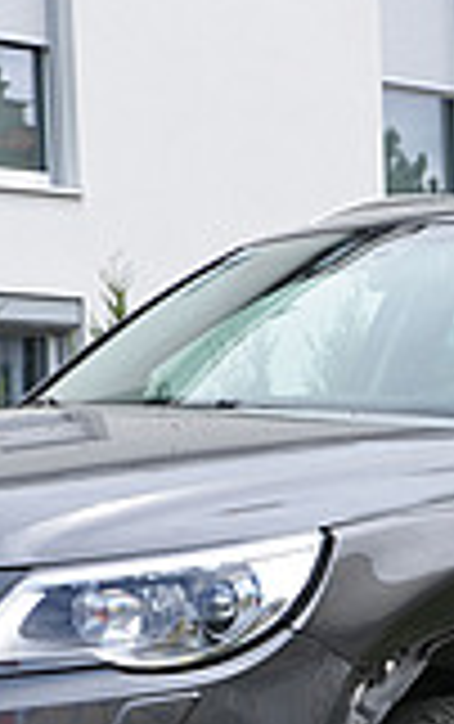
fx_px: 2221
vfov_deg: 18.2
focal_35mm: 112
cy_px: 641
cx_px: 407
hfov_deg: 11.6
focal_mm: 25
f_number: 8
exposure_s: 1/250
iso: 200
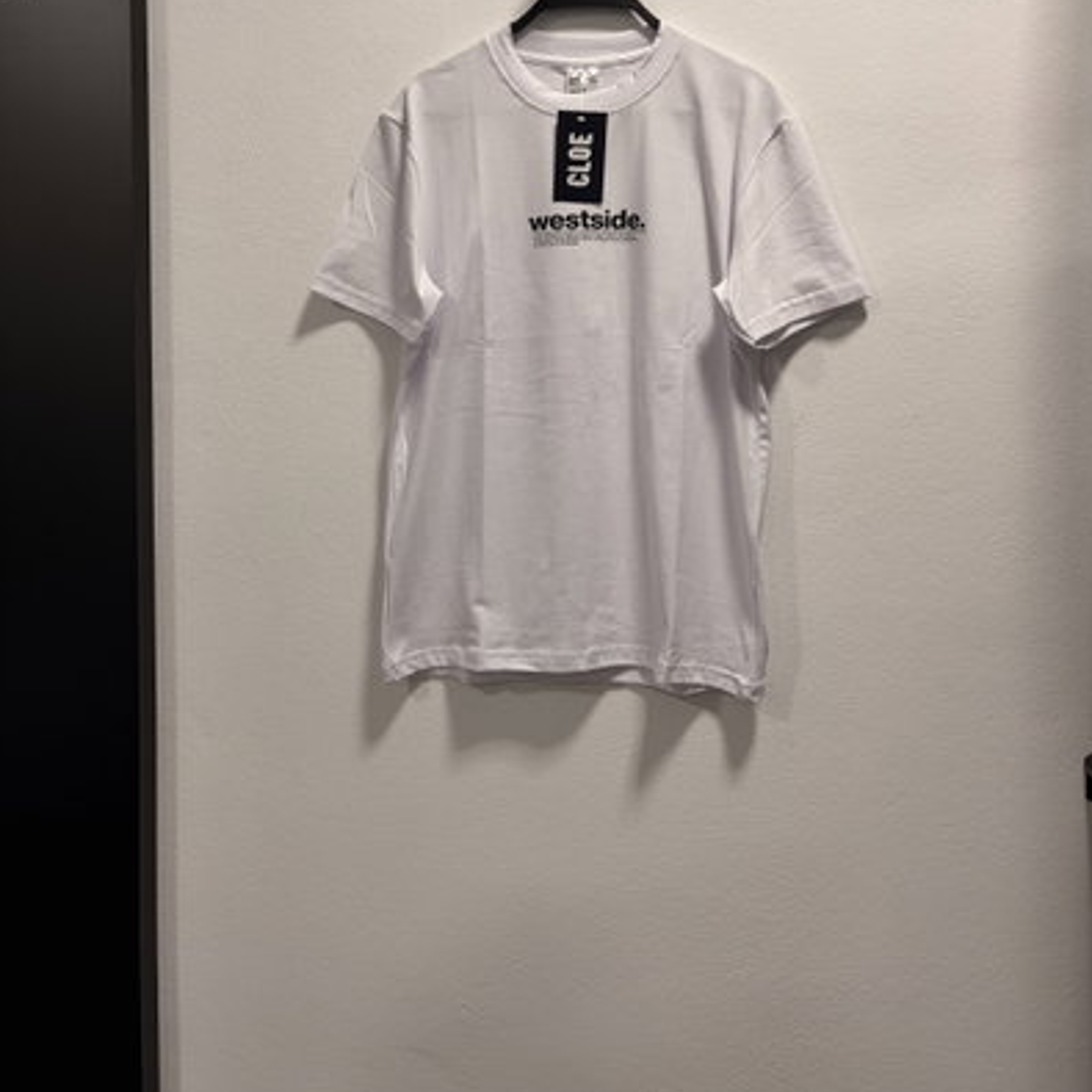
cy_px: 366
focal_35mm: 31
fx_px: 1106
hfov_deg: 52.5
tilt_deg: +0.0
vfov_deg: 51.6
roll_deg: +0.7
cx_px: 550
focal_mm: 5.96
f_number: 1.6
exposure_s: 1/100
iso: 100
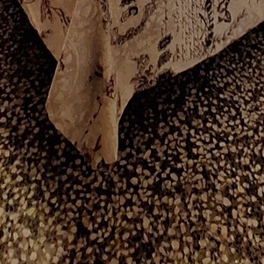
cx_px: 136
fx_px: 475
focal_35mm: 55
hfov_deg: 31.1
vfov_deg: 18.5
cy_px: -276
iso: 320
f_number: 2.2
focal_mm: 1.74
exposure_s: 1/25
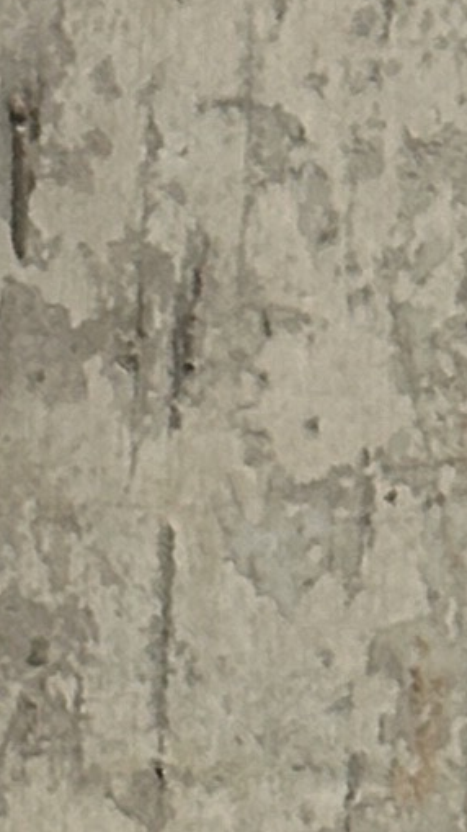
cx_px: -1231
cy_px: 3042
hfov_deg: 2.9
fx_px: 9121
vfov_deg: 4.8
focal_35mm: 414
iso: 64
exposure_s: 1/950
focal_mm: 6.86
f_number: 1.8
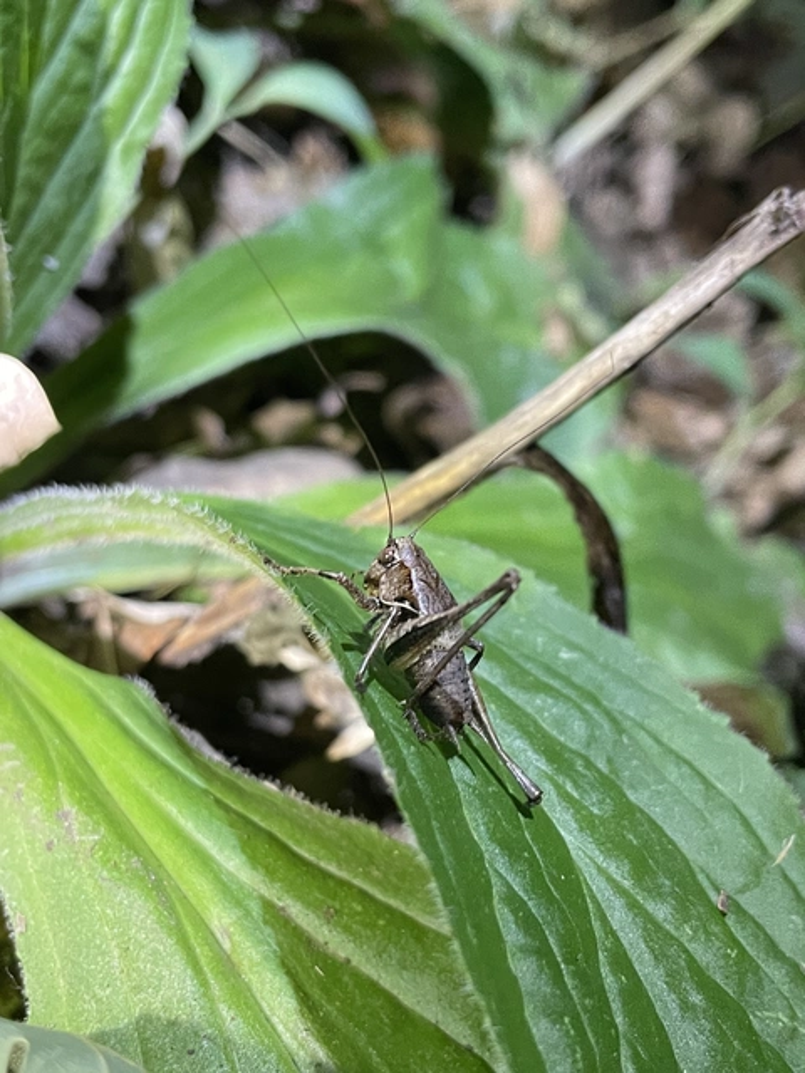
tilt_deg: -51.2
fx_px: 806
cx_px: 402
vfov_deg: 67.3
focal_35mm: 26
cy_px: 536
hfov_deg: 53.1
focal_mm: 4.2
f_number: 1.6
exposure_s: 1/56
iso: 200
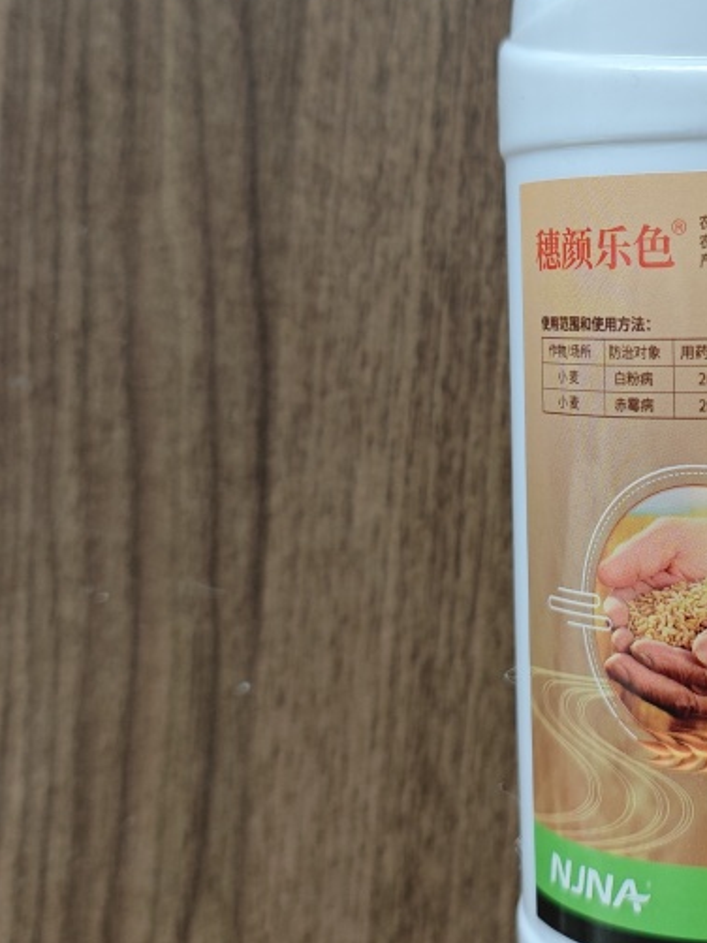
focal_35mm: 49
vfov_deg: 38.6
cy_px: 344
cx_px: 720
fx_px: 1334
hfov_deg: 27.8
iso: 160
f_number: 1.6
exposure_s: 1/100
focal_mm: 6.55
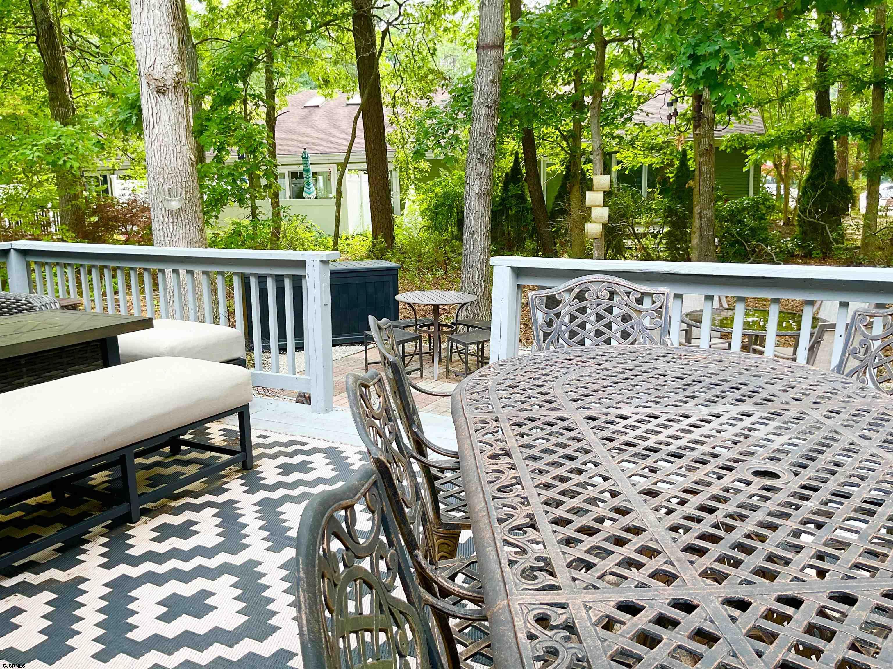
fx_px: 748
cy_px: 334
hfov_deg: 61.7
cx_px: 446
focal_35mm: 29
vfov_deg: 48.2
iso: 25
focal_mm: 3
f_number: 1.8
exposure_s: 1/120
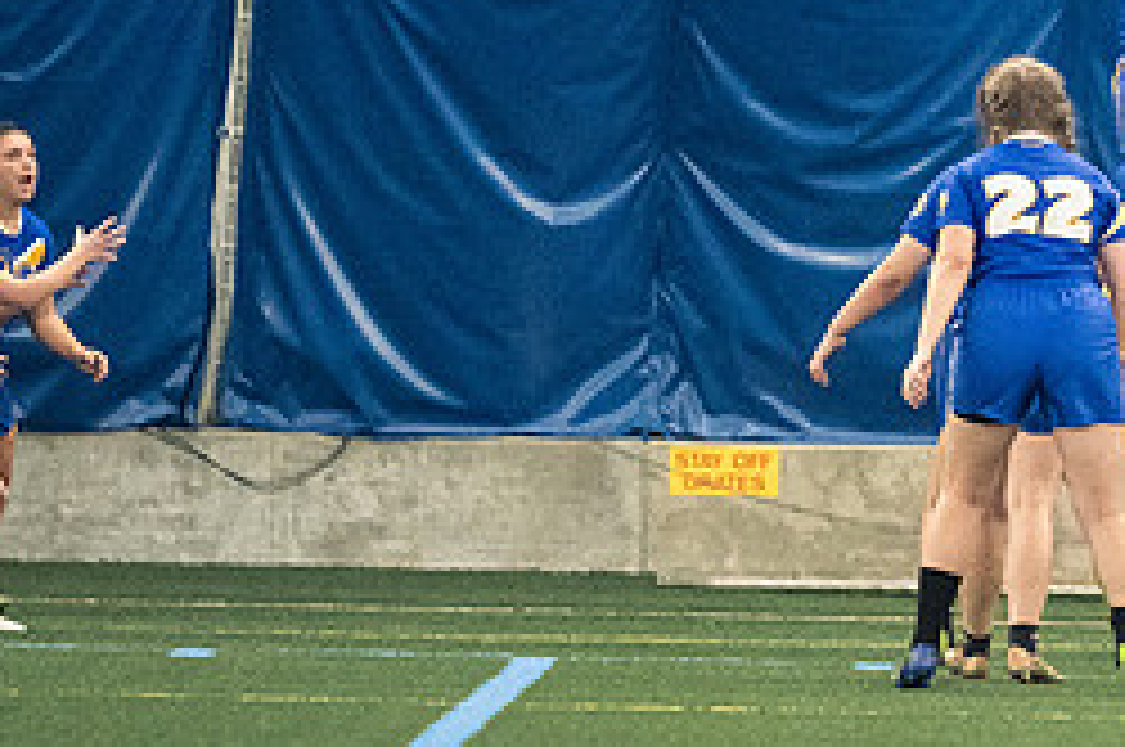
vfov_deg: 2.0
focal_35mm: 697
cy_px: 45
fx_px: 21753
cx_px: 1256
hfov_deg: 3.0
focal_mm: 200
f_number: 2.8
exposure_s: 1/500
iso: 12800
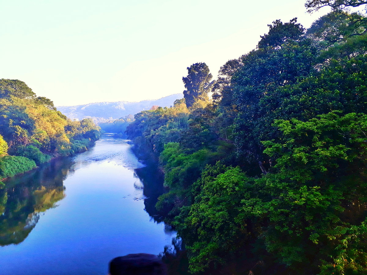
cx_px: 184
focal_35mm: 27
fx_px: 286
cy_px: 138
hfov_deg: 65.3
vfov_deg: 51.4
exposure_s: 1/324
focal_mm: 3.6
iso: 40
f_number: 1.9
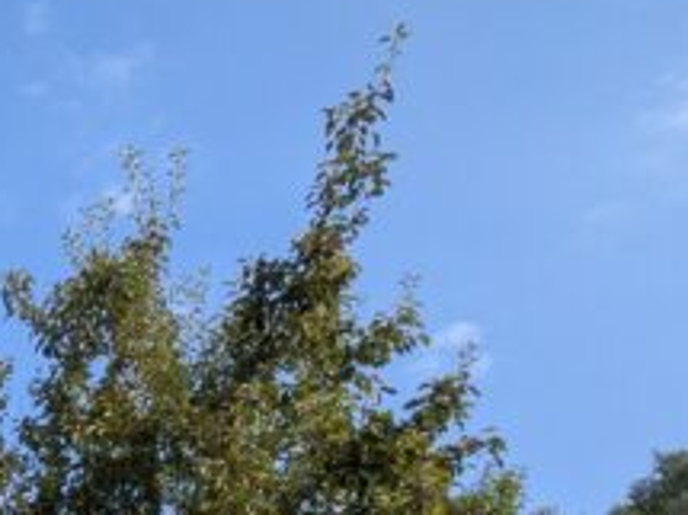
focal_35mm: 50
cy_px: 771
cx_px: -326
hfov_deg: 27.4
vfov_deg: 23.4
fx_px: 993
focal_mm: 1.83
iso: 50
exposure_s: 1/1188
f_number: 2.2
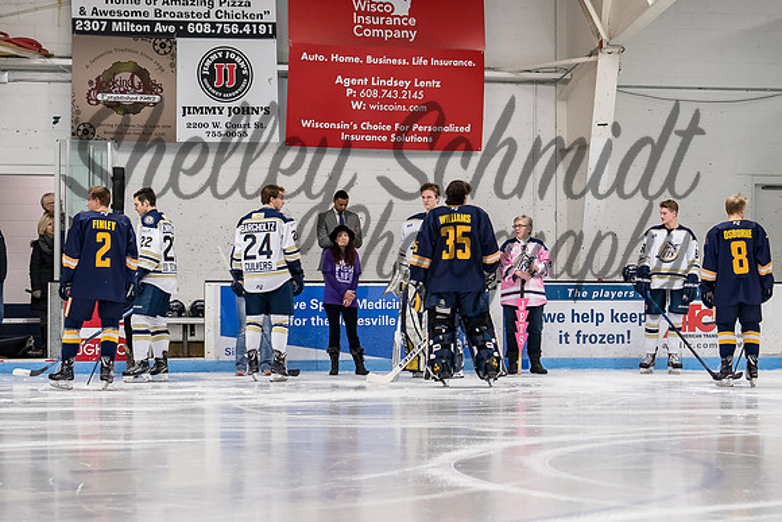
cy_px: 286
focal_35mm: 104
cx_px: 403
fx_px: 2266
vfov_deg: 13.1
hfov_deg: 19.6
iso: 2500
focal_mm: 52
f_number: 4.5
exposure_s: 1/200
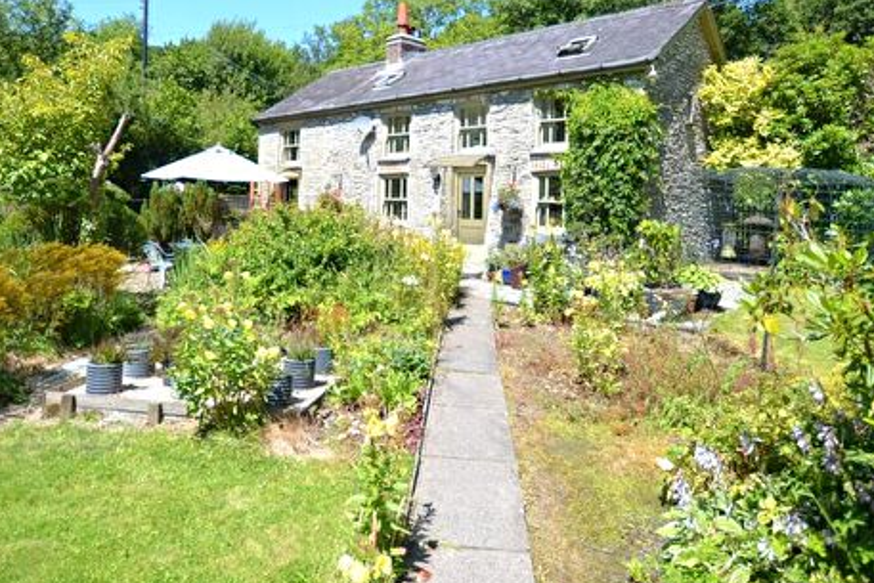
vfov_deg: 54.1
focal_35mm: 23
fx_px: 559
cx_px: 377
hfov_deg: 75.7
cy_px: 198
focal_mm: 10
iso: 250
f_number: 3.5
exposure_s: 1/1000
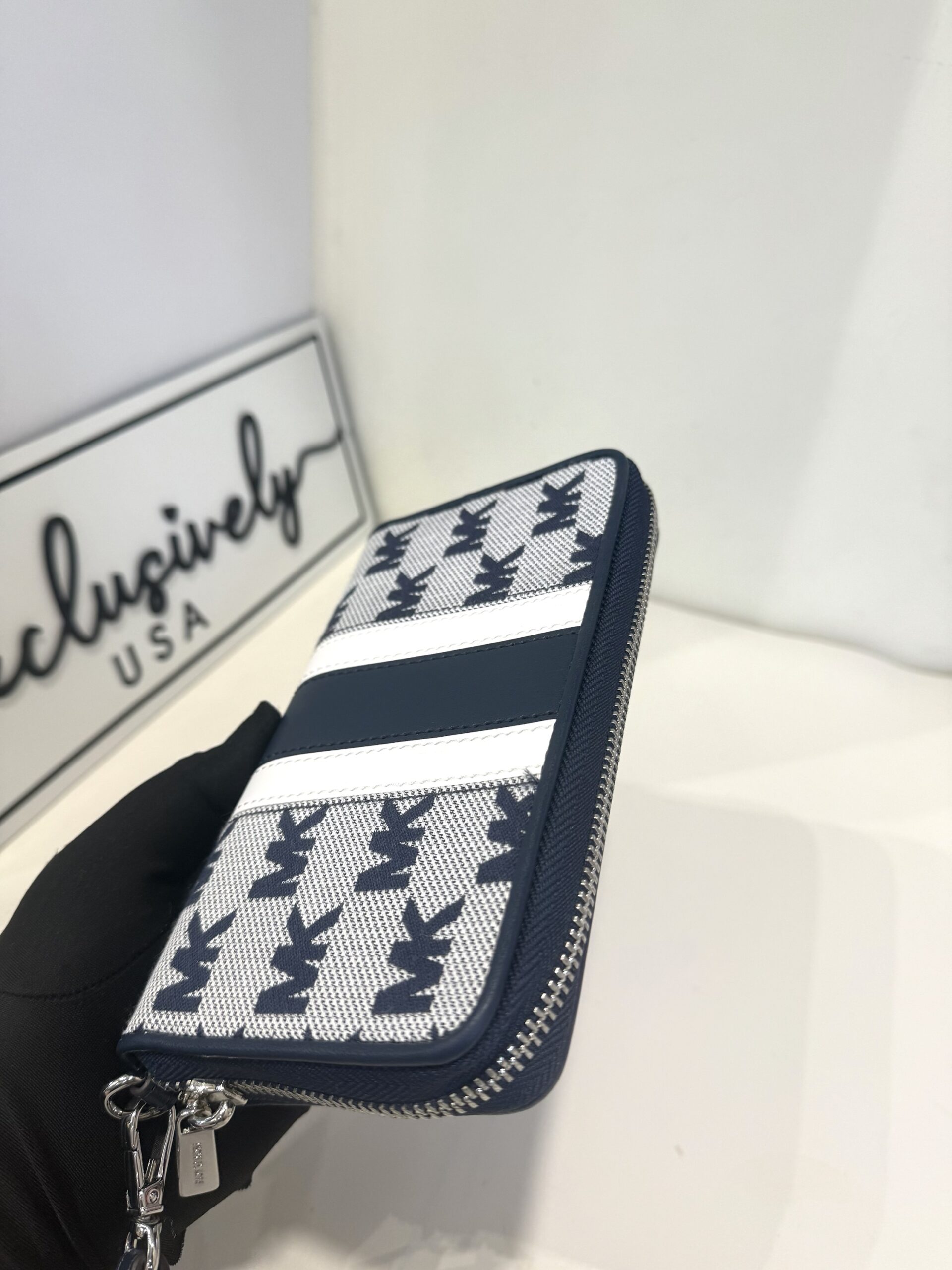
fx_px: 880
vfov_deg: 71.6
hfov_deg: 56.8
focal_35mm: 24
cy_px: 635
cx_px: 476
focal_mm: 6.76
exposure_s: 1/100
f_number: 1.78
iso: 125
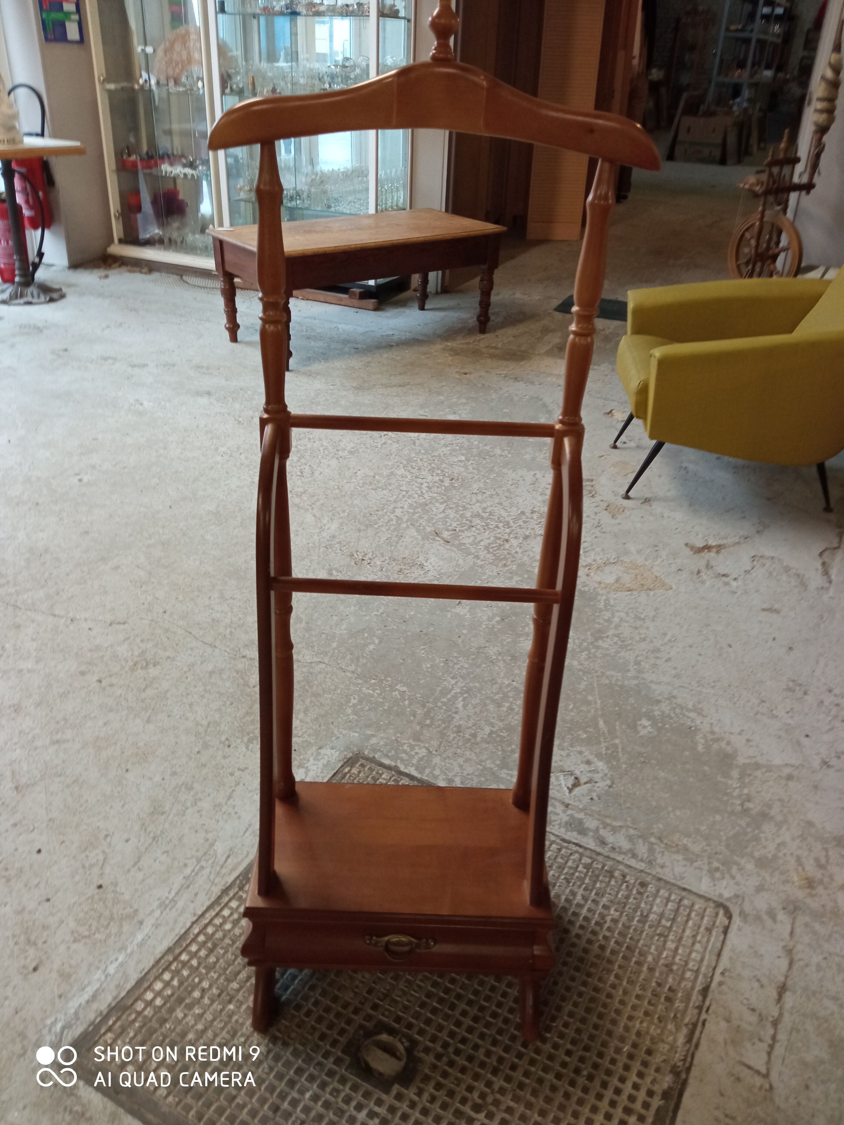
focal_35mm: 27
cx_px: 422
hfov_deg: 51.4
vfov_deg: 65.3
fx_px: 878
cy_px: 562
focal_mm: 3.79
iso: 359
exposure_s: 1/33.3
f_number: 2.2
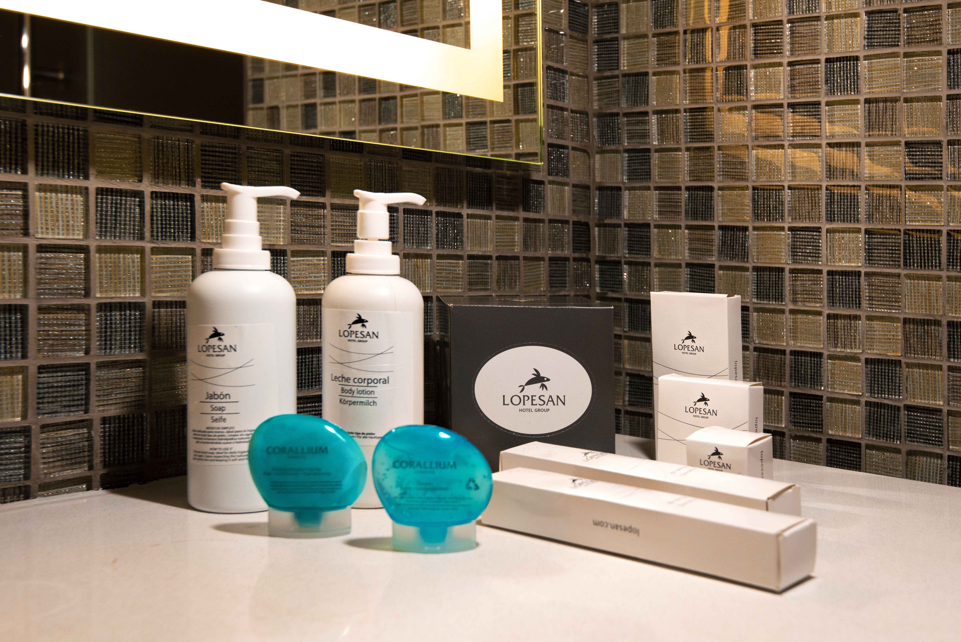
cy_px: 321
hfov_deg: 54.4
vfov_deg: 37.9
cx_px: 480
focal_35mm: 35
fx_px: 935
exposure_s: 1/100
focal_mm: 35
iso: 640
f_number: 7.1
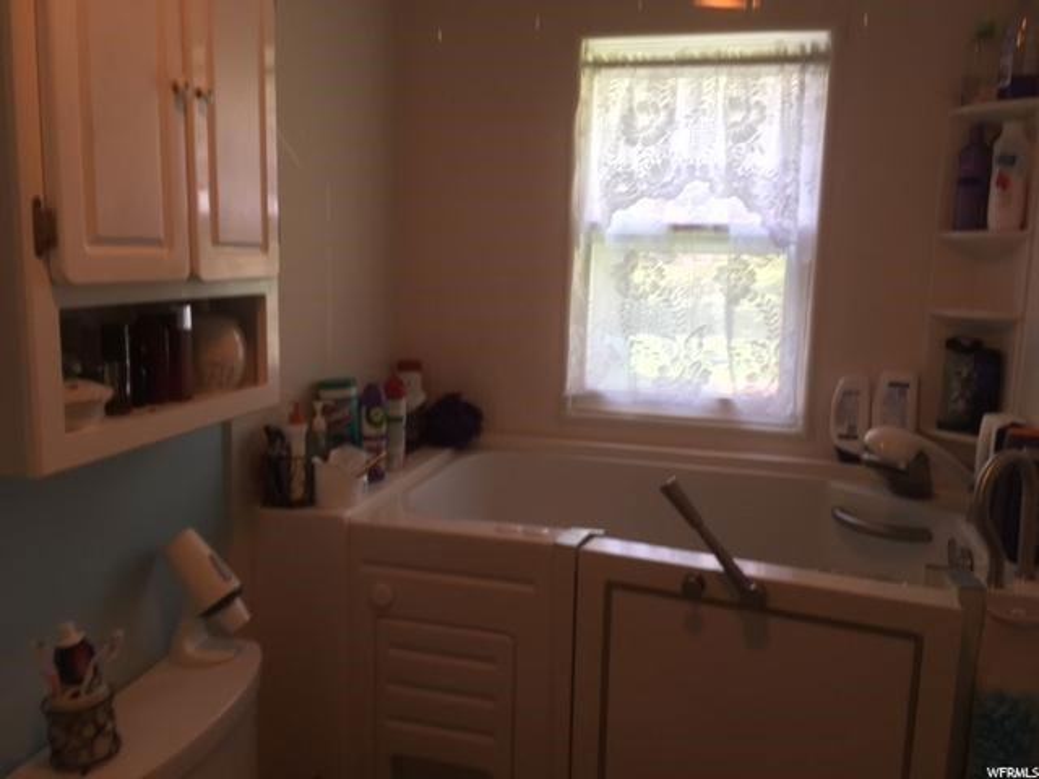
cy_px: 390
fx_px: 870
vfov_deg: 48.2
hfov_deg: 61.7
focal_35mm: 29
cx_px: 520
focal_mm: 4.15
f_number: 2.2
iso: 64
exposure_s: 1/30
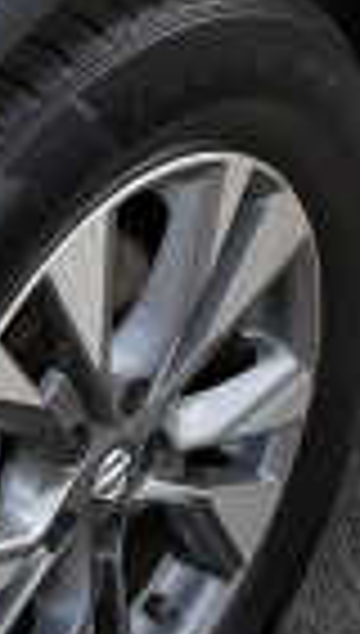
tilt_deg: -23.1
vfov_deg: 13.8
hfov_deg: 8.0
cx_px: -248
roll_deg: -0.8
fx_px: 2495
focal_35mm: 148
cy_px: -256
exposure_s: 1/2110
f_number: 1.78
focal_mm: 6.76
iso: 80
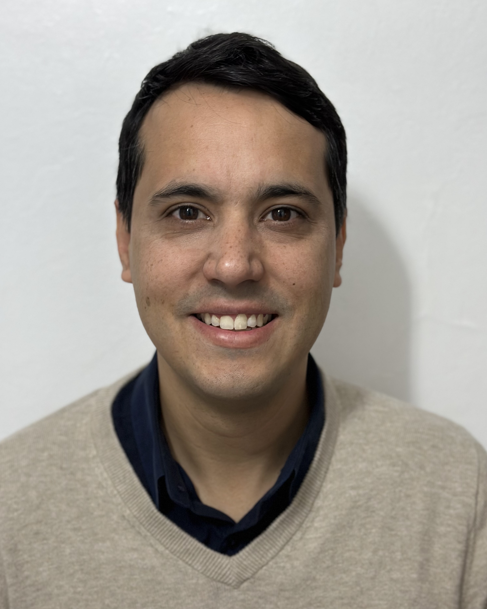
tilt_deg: -10.2
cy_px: 317
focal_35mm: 51
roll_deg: +0.2
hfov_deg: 29.7
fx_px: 919
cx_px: 240
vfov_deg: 36.7
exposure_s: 1/50
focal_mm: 6.86
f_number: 1.78
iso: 320
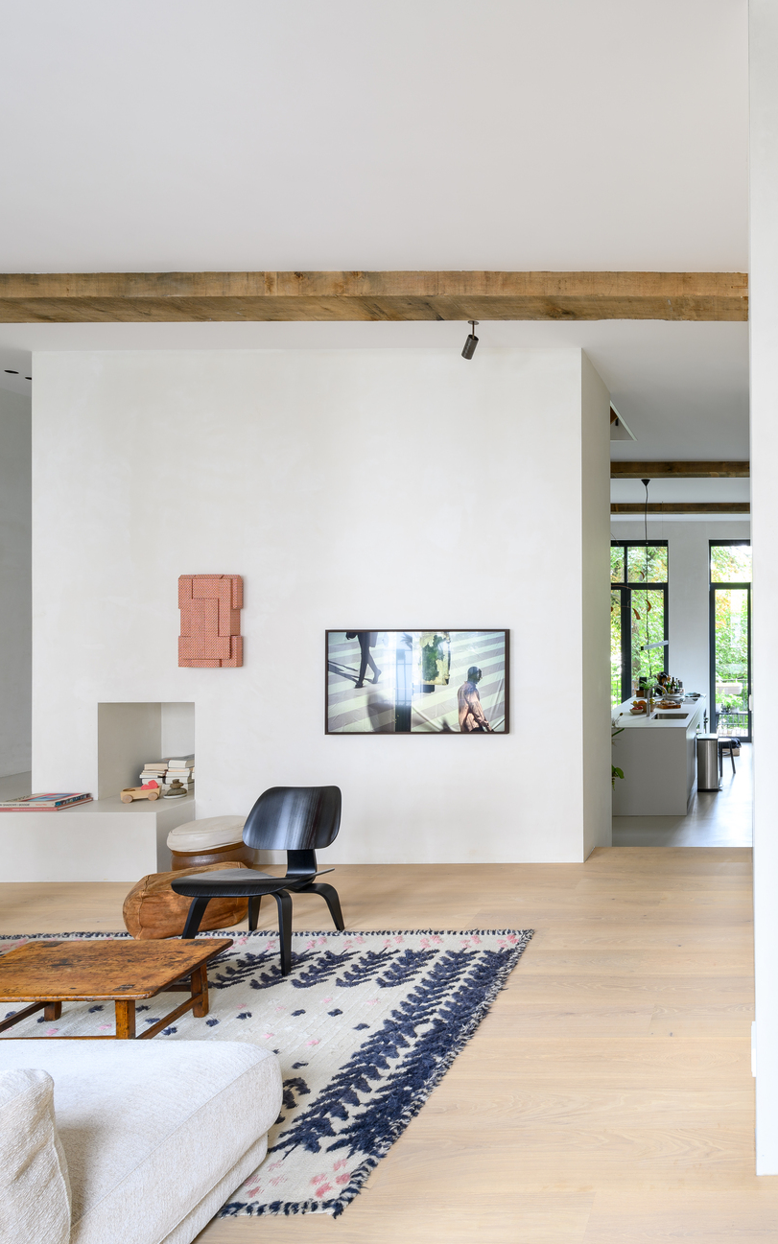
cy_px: 613
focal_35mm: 22
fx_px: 746
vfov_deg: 79.6
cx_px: 746
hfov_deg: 47.4
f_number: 11
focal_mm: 14
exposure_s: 1/2
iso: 800
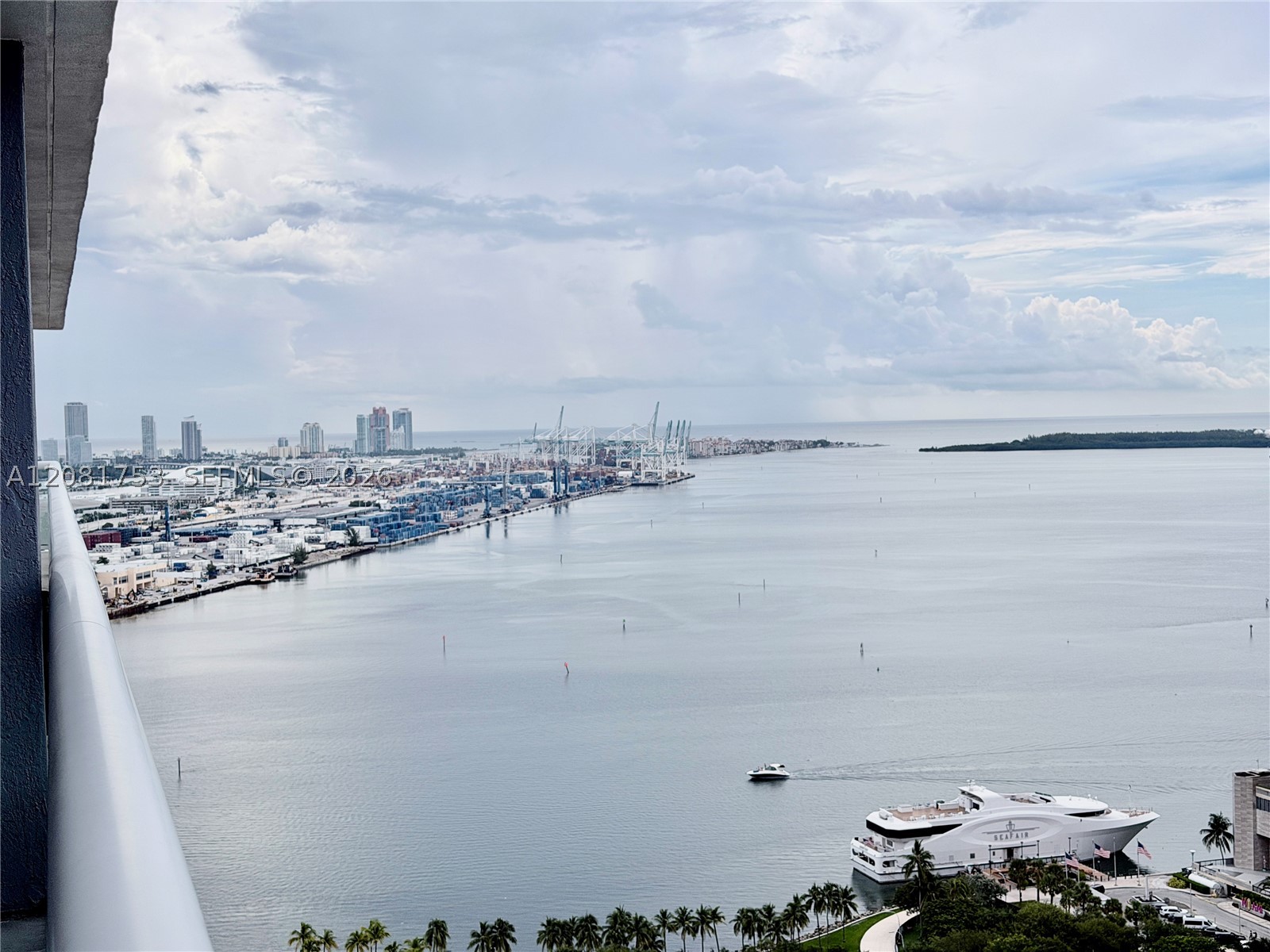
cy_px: 476
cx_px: 635
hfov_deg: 39.7
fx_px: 1761
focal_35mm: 48
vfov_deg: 30.3
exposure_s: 1/7143
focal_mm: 6.76
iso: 80
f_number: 1.78
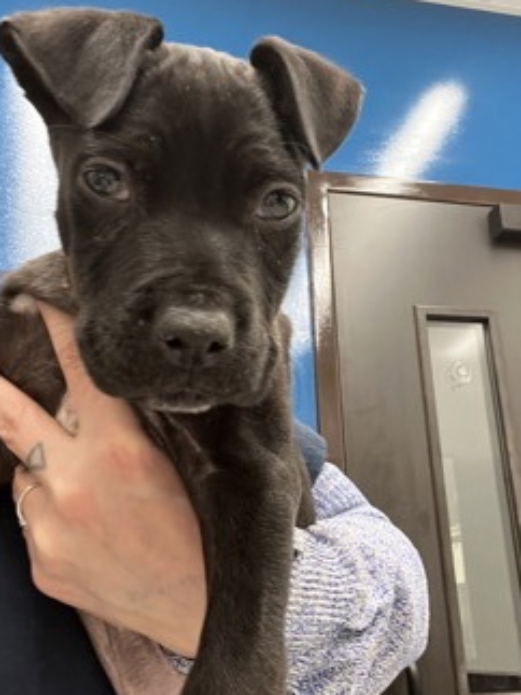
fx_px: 783
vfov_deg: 47.9
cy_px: 327
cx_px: 298
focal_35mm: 39
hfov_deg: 36.7
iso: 200
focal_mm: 2.71
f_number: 2.2
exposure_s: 1/60
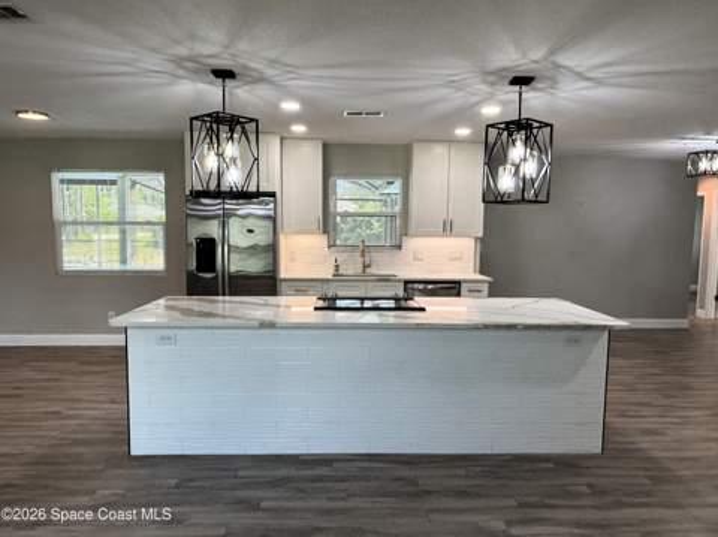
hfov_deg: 71.7
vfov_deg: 56.7
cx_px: 359
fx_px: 497
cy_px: 268
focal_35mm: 24
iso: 100
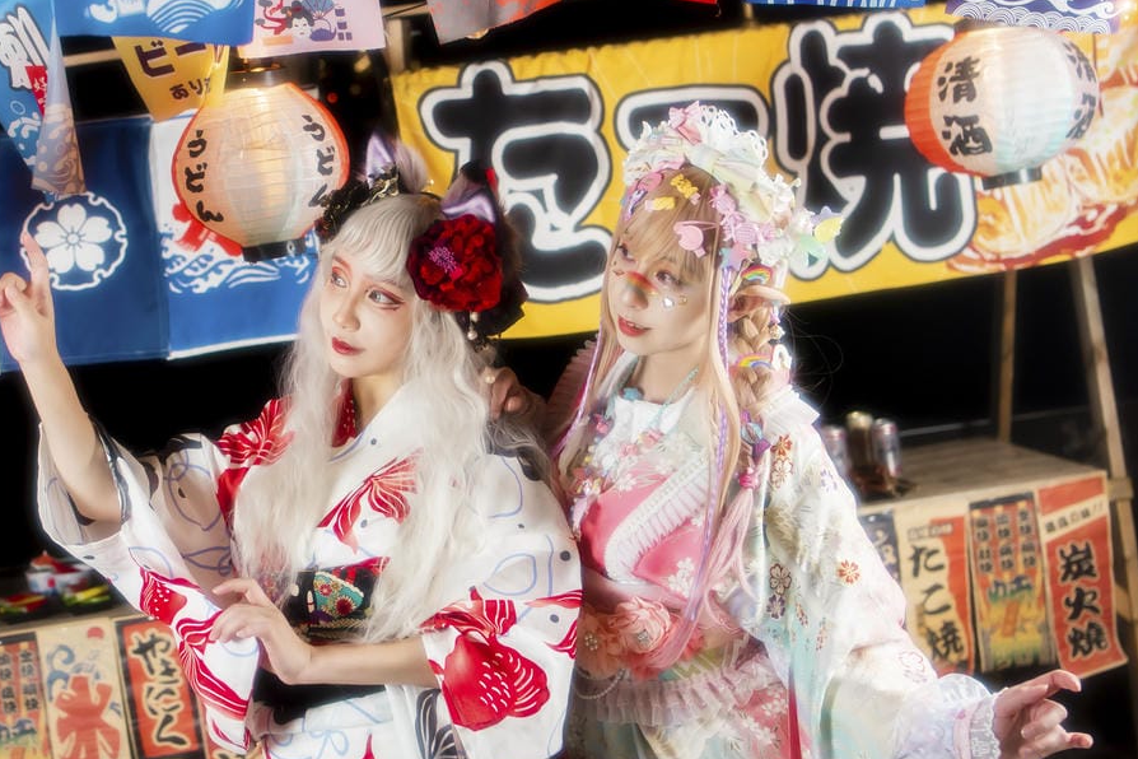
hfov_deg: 41.7
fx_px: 1486
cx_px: 444
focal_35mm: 47
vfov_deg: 28.6
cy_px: 384
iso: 400
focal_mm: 35
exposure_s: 1/200
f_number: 2.8
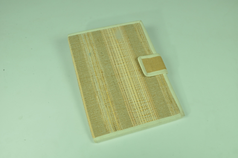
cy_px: 79
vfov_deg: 36.8
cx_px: 119
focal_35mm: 36
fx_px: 238
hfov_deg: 53.2
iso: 200
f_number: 22
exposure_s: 1/125
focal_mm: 24
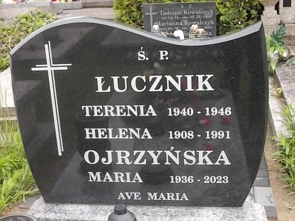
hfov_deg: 37.5
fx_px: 435
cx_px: 148
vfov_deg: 28.6
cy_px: 110
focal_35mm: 51
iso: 80
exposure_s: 1/50
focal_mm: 7.2
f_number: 3.6
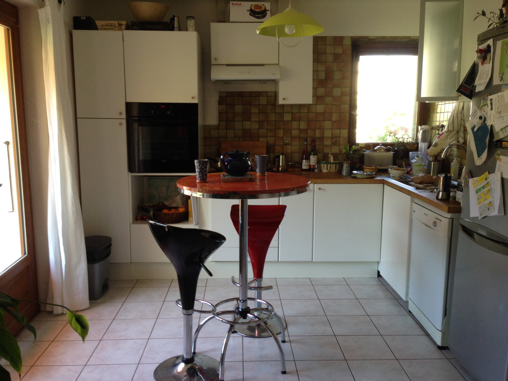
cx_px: 254
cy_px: 190
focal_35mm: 33
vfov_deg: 42.9
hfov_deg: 55.4
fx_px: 484
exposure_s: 1/30
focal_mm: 4.12
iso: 50
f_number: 2.4
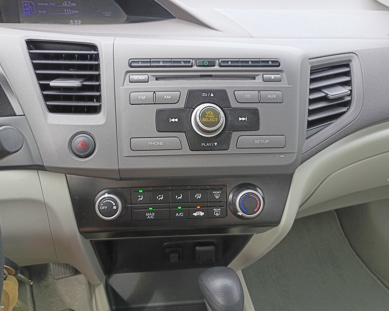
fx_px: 357
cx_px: 192
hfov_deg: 57.2
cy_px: 154
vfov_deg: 47.1
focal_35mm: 31
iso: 172
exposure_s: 1/120
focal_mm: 4.27
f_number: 1.8
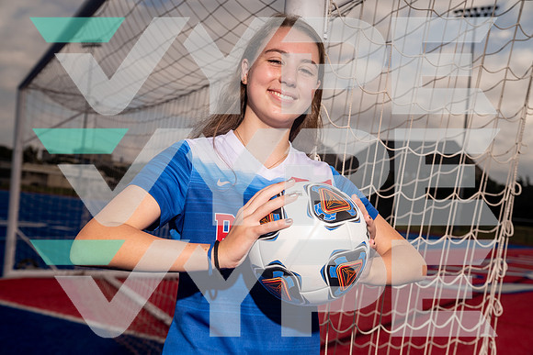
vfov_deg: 32.6
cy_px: 178
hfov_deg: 47.4
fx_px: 607
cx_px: 266
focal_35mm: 41
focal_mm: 41
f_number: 5.6
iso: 100
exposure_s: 1/250
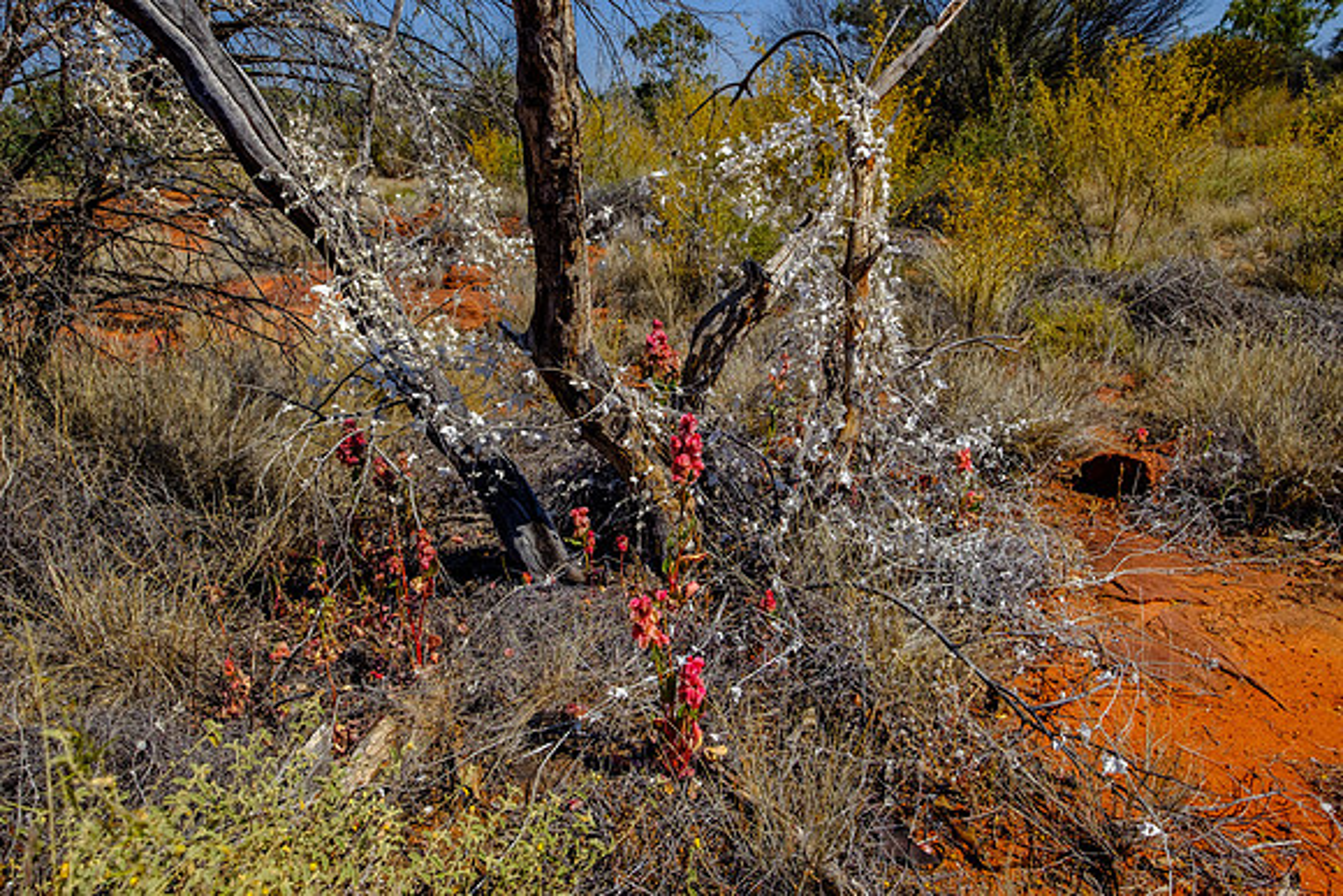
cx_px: 672
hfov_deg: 76.1
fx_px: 858
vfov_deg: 55.1
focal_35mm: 23
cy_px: 448
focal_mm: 15.1
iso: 200
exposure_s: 1/1500
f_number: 5.6
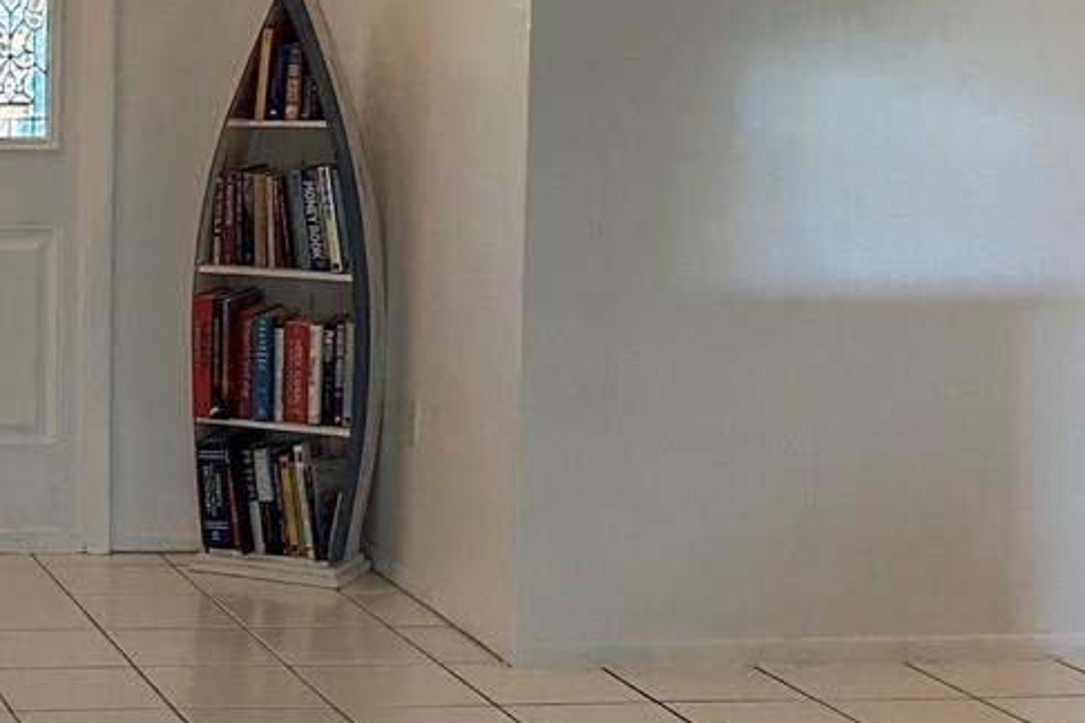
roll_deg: +0.6
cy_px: 221
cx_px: -306
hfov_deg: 20.9
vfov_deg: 15.3
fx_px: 2682
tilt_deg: -5.7
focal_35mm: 89
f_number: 1.5
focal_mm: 5.7
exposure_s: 1/120
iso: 80
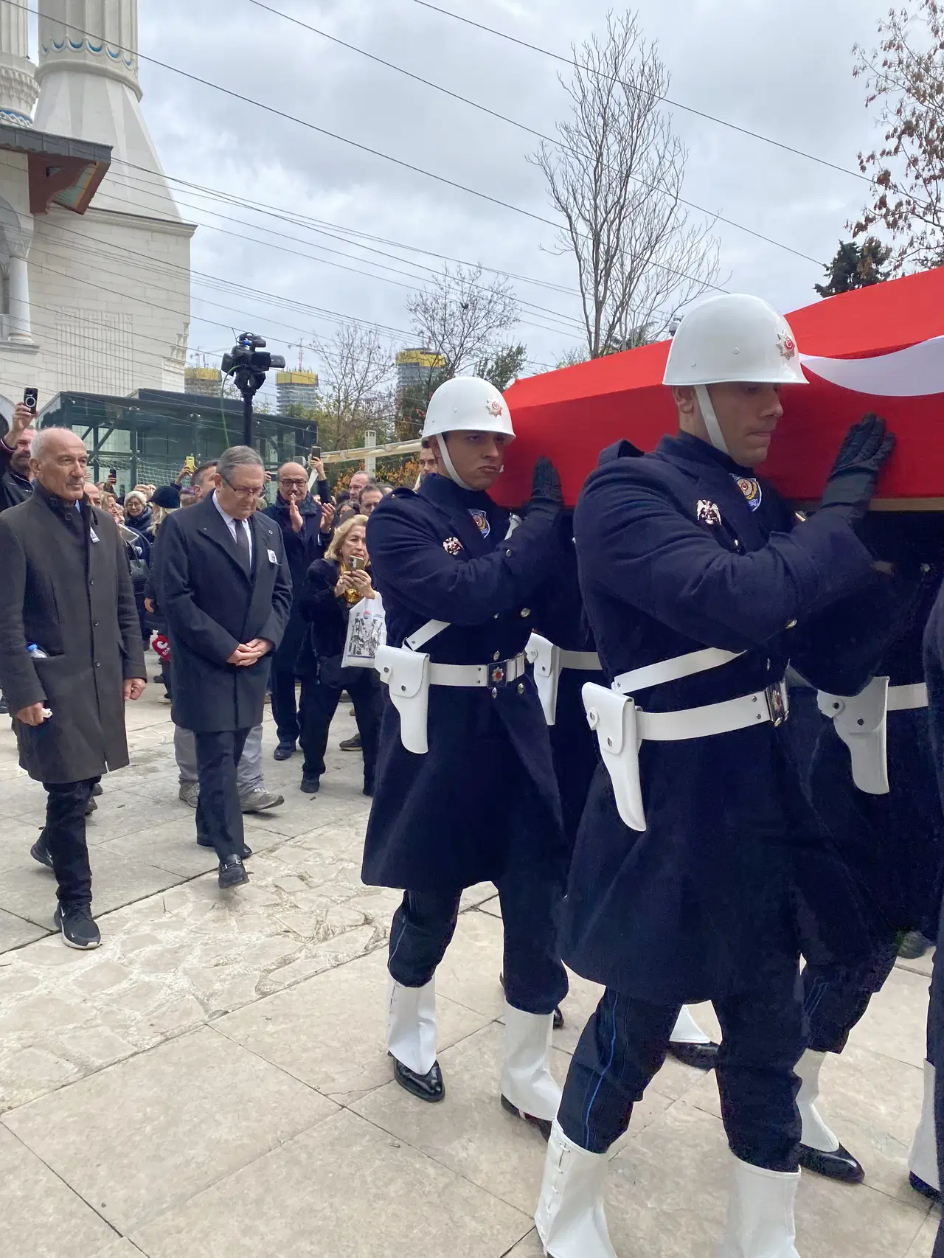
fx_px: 945
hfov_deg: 53.1
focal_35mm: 26
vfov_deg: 67.3
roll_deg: +1.7
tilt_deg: -9.0
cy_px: 629
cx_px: 472
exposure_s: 1/927
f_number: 1.8
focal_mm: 4.25
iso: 32
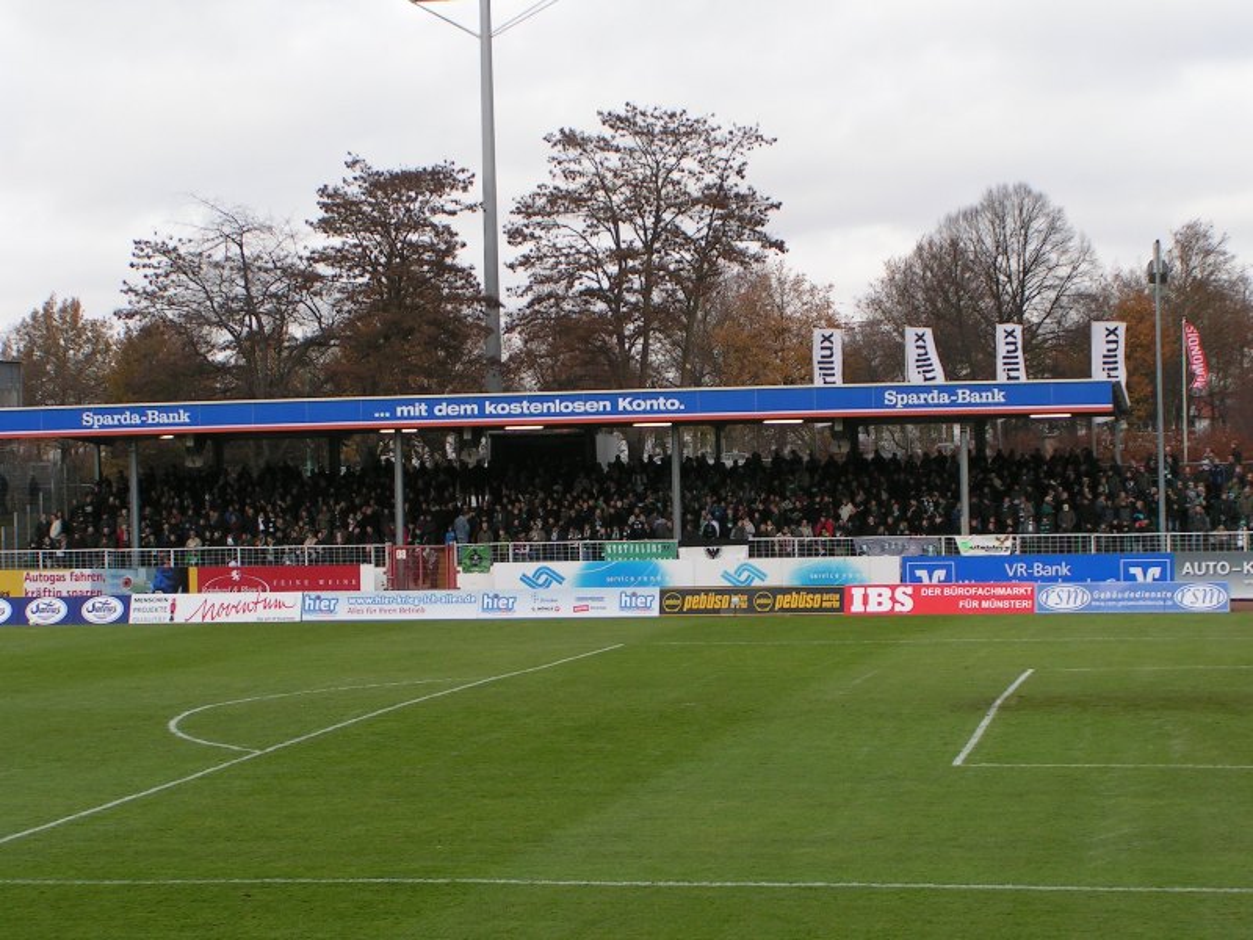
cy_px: 470
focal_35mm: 75
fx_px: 2715
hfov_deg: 26.0
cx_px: 626
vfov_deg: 19.6
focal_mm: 11.5
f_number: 4.5
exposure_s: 1/160
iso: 50
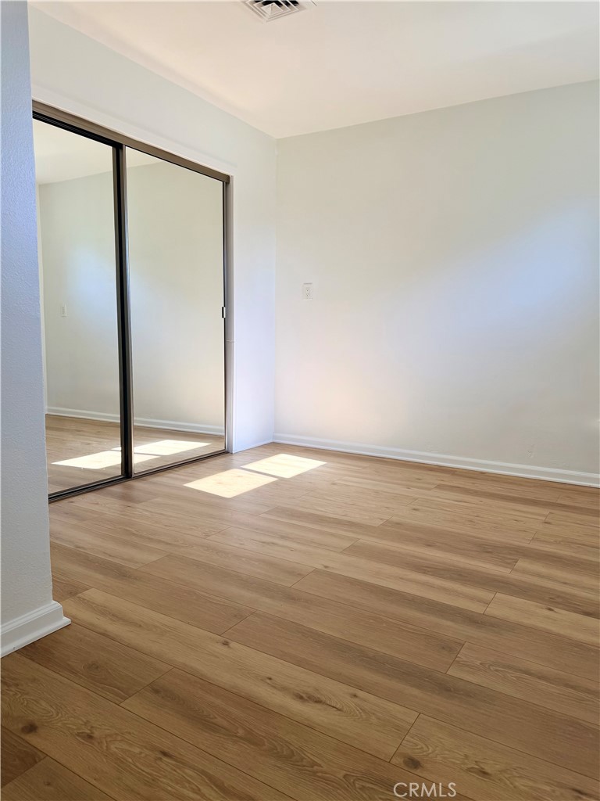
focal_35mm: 24
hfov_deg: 56.8
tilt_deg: -8.3
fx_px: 555
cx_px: 300
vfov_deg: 71.6
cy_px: 400
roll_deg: -1.6
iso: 64
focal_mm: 6.76
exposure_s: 1/186
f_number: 1.78
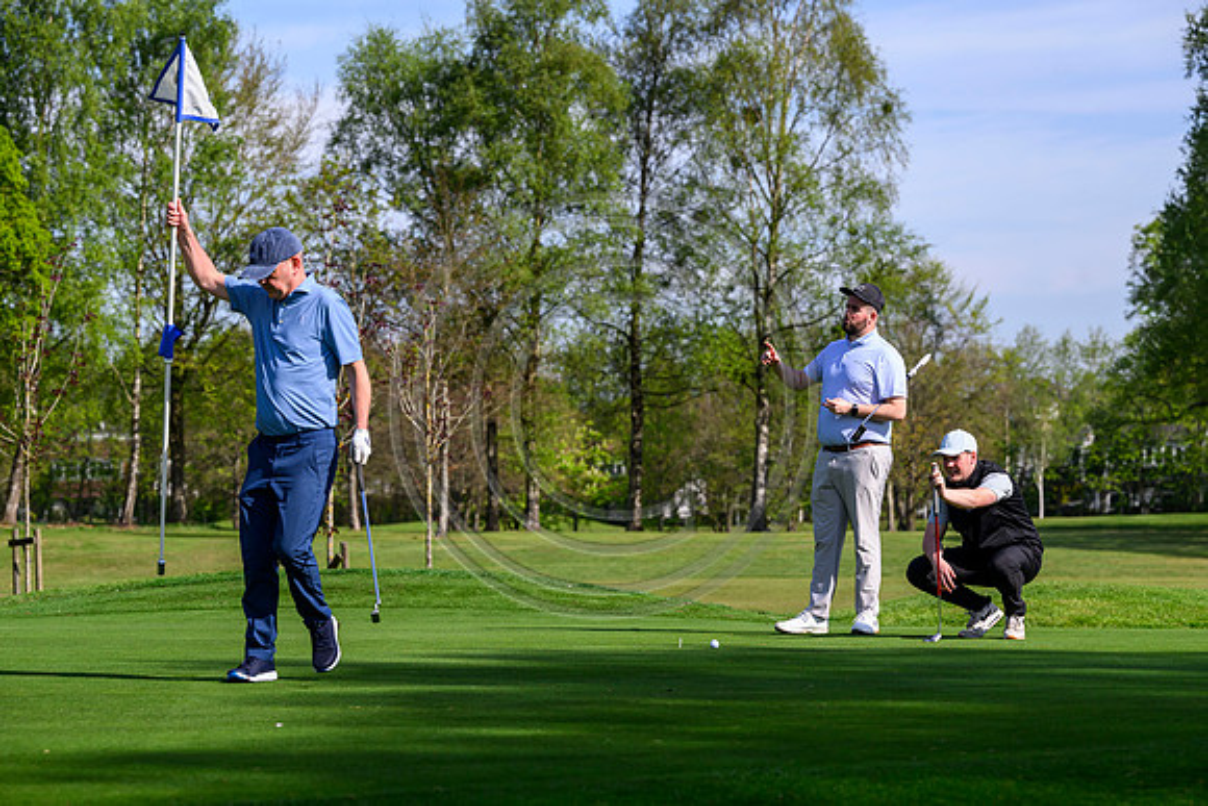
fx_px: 3692
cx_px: 604
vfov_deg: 12.5
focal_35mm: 110
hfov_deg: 18.6
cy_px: 403
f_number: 5
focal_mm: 110
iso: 500
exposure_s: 1/2000
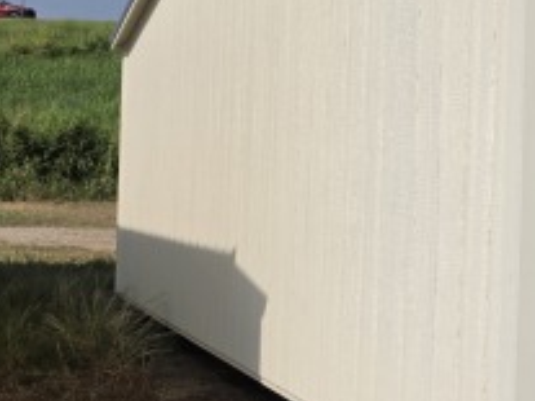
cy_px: 171
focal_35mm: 71
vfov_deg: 20.7
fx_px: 1097
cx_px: 646
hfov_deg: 24.7
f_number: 1.4
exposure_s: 1/7939
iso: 32
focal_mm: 6.5
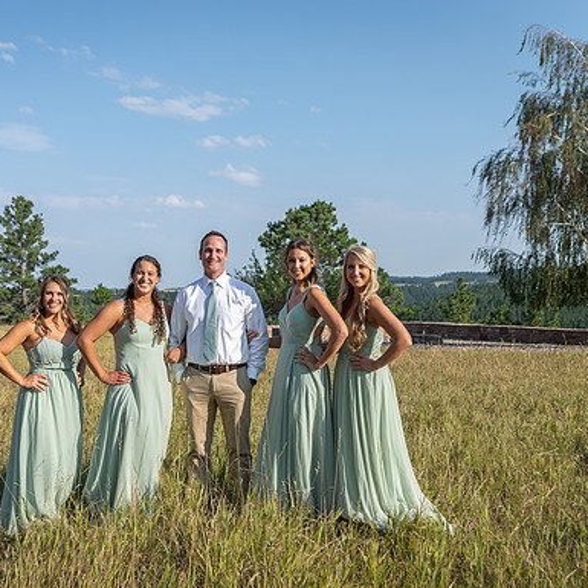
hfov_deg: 40.7
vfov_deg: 40.9
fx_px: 788
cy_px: 294
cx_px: 226
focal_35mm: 41
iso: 80
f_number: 3.5
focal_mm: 32
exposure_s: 1/500
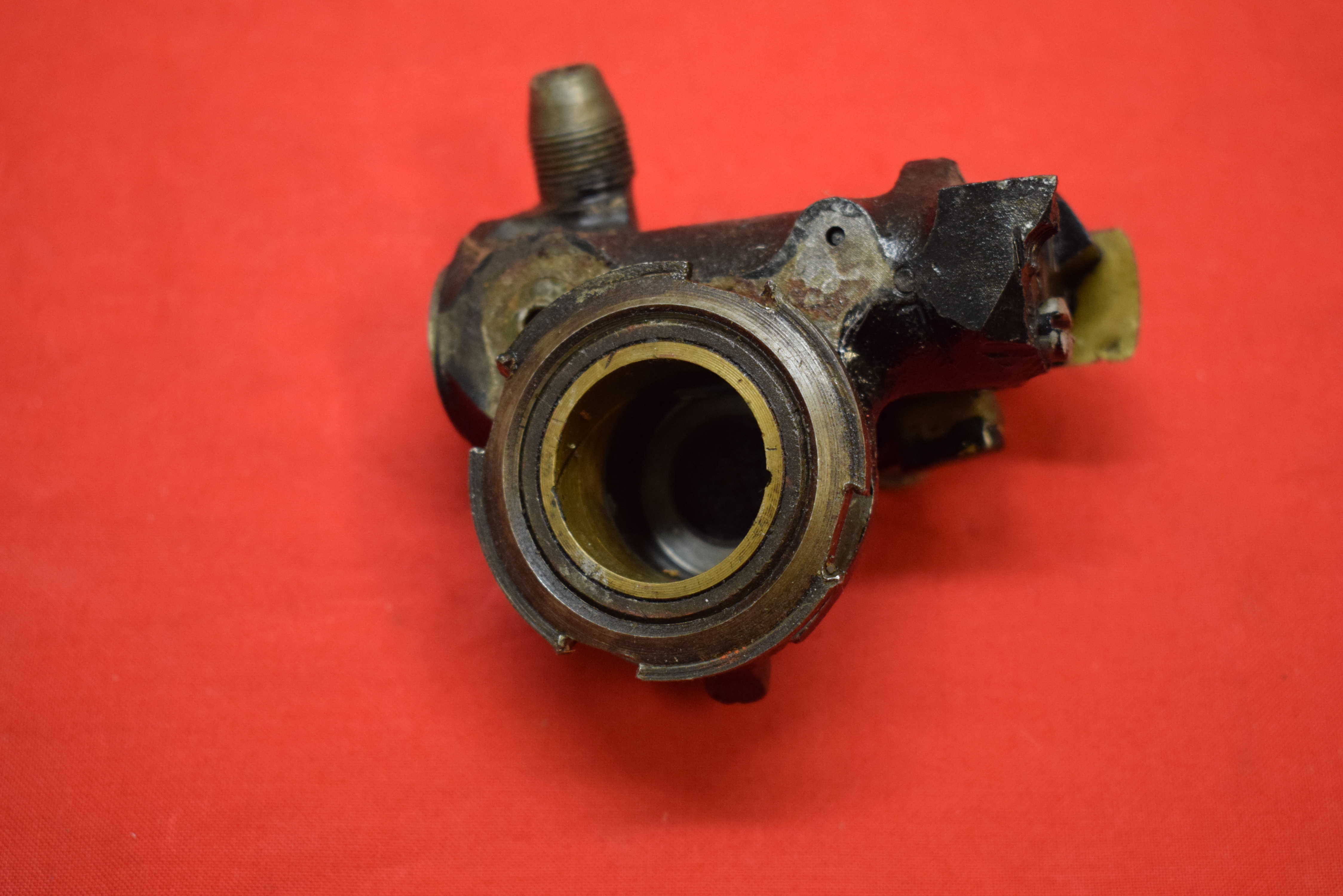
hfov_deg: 31.9
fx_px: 2351
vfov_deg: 21.6
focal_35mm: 63
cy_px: 448
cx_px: 672
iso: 2000
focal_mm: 42
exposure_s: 1/125
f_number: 5
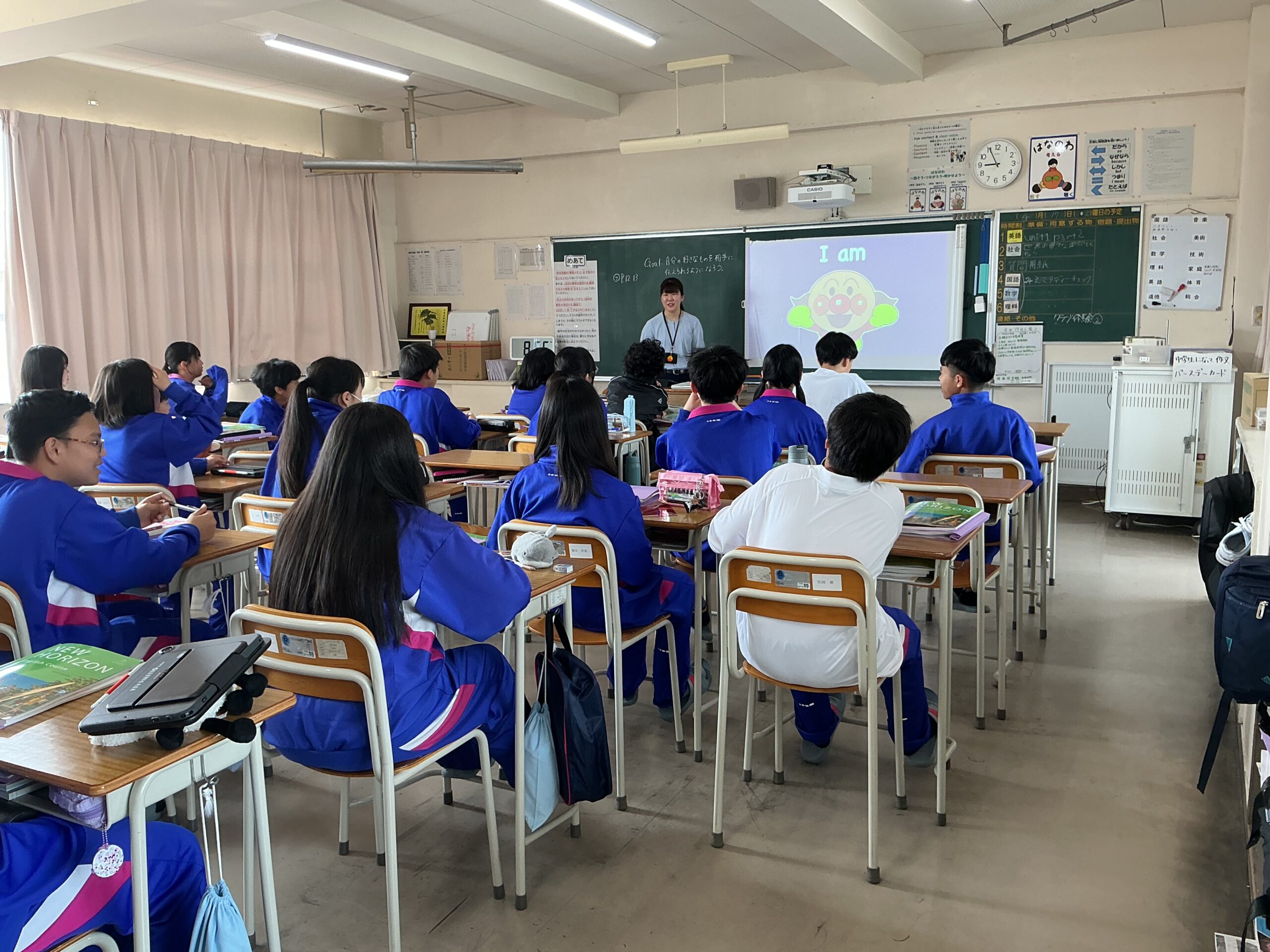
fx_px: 1064
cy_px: 476
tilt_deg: -9.1
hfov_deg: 61.7
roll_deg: +2.1
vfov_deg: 48.2
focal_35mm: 29
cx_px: 635
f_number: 1.8
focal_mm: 3
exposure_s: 1/50
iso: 40
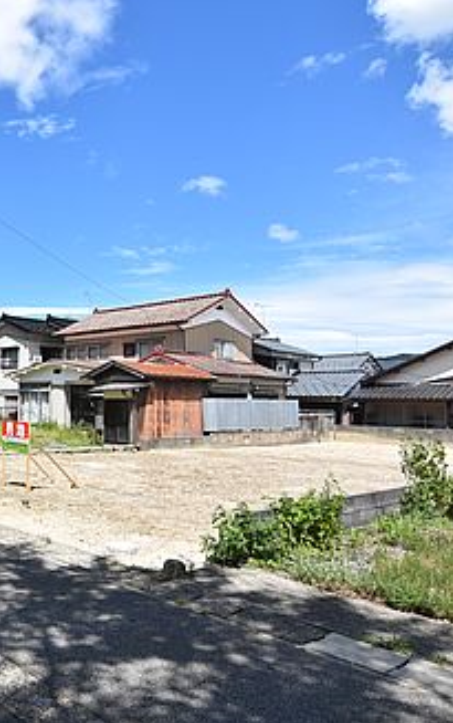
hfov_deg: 38.7
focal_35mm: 28
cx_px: -15
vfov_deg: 66.4
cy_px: 366
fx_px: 552
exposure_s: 1/400
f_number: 10
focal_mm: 12
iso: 200
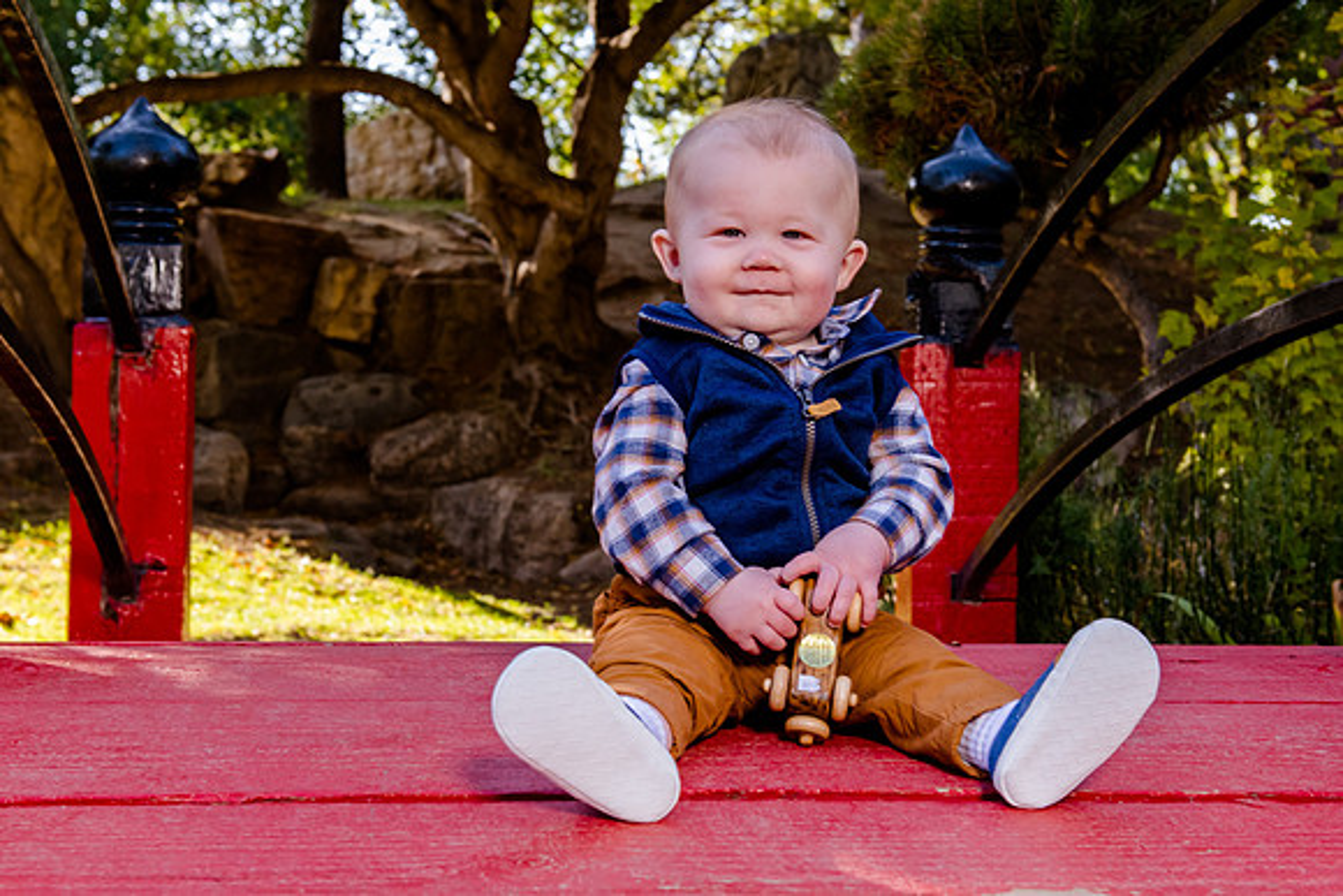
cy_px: 391
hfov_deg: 30.9
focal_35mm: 65
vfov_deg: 20.9
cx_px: 721
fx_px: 2428
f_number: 7.1
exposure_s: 1/160
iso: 500
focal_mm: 48
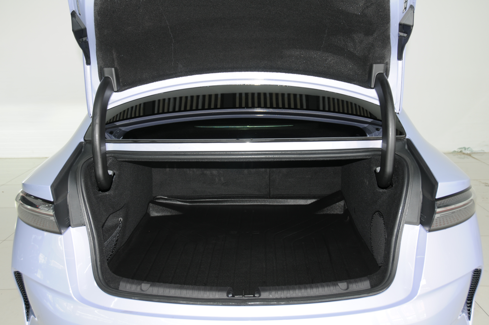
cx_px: 244
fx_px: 488
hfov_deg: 53.2
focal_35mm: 36
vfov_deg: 36.8
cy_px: 162
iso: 200
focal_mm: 24
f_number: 4.8
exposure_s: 1/15
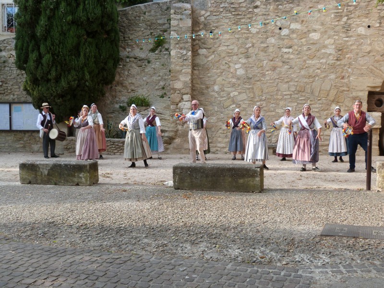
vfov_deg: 38.7
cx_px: 192
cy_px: 144
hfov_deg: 50.1
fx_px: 410
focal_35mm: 37
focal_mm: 6.5
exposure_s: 1/125
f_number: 4
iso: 100
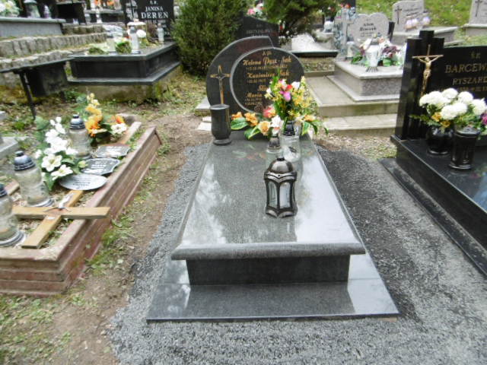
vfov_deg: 56.8
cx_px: 244
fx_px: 338
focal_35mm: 24
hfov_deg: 71.6
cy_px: 182
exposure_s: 1/125
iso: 100
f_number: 3.1
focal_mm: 4.3
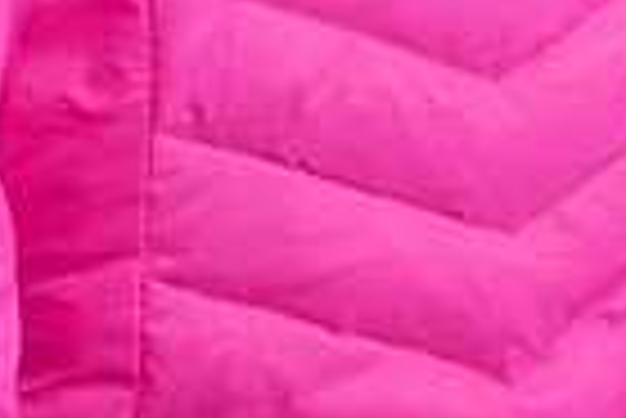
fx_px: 12167
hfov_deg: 2.9
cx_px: 41
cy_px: -290
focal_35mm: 699
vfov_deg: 2.0
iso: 500
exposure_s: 1/160
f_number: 6.3
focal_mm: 112
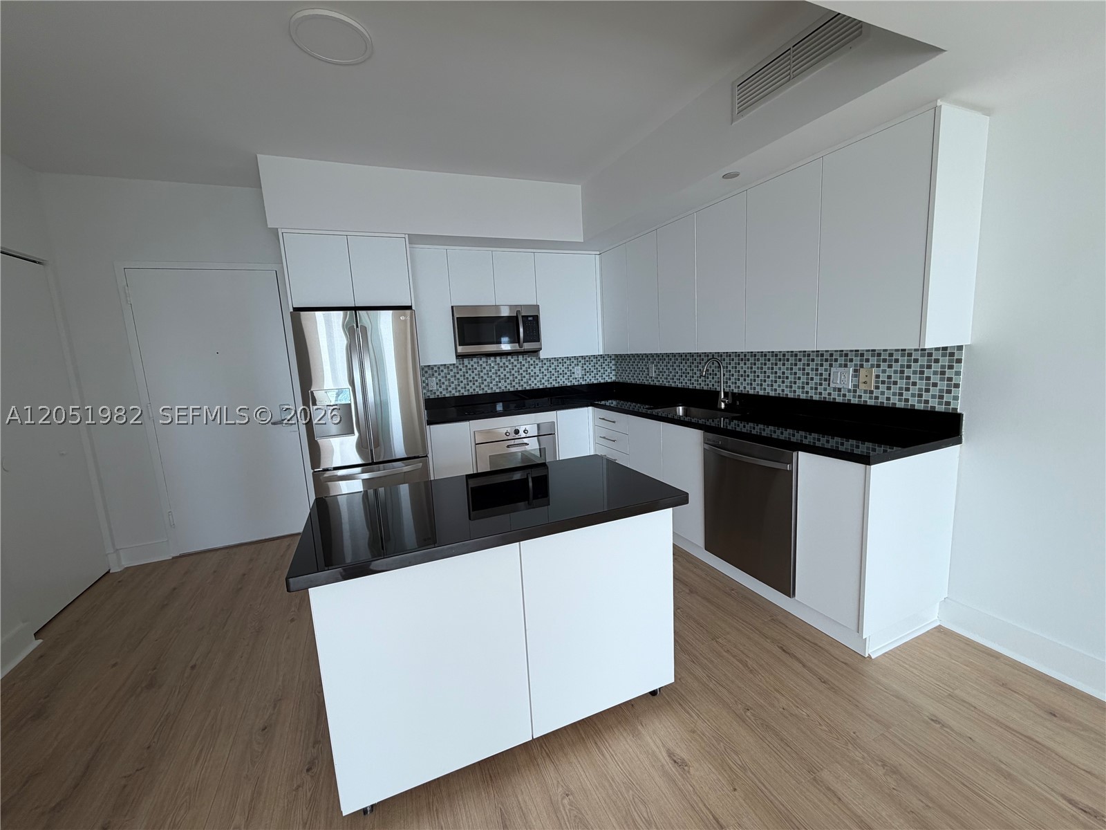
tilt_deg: -8.7
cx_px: 553
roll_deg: +3.5
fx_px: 447
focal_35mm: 14
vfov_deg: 85.7
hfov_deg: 102.1
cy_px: 415
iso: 40
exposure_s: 1/168
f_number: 2.2
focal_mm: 2.22
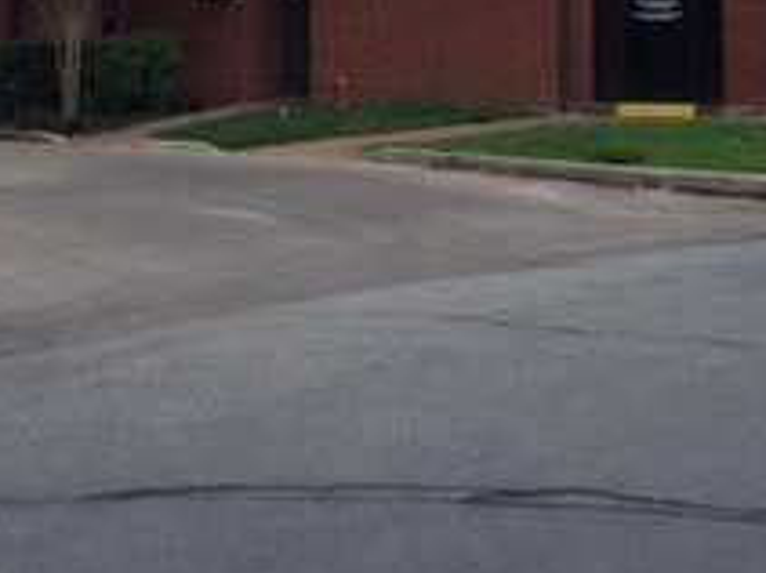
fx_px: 1946
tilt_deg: +5.7
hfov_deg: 22.3
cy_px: -192
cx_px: 421
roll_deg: -0.9
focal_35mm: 88
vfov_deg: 15.8
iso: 32
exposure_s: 1/1721
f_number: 2.2
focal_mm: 4.15
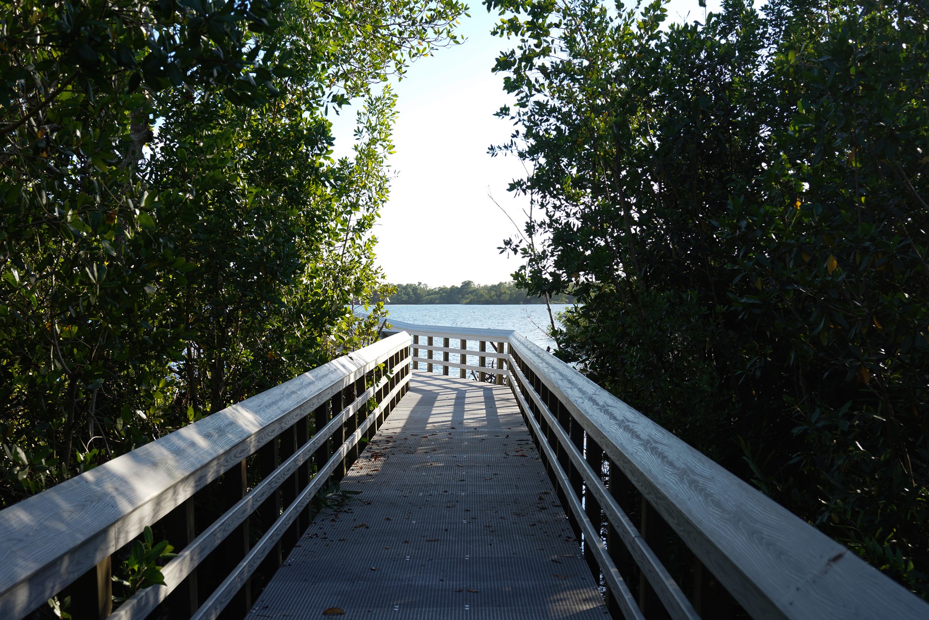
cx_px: 464
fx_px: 1239
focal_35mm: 48
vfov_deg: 28.1
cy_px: 310
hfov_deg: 41.1
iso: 100
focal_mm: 48
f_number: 7.1
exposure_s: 1/100
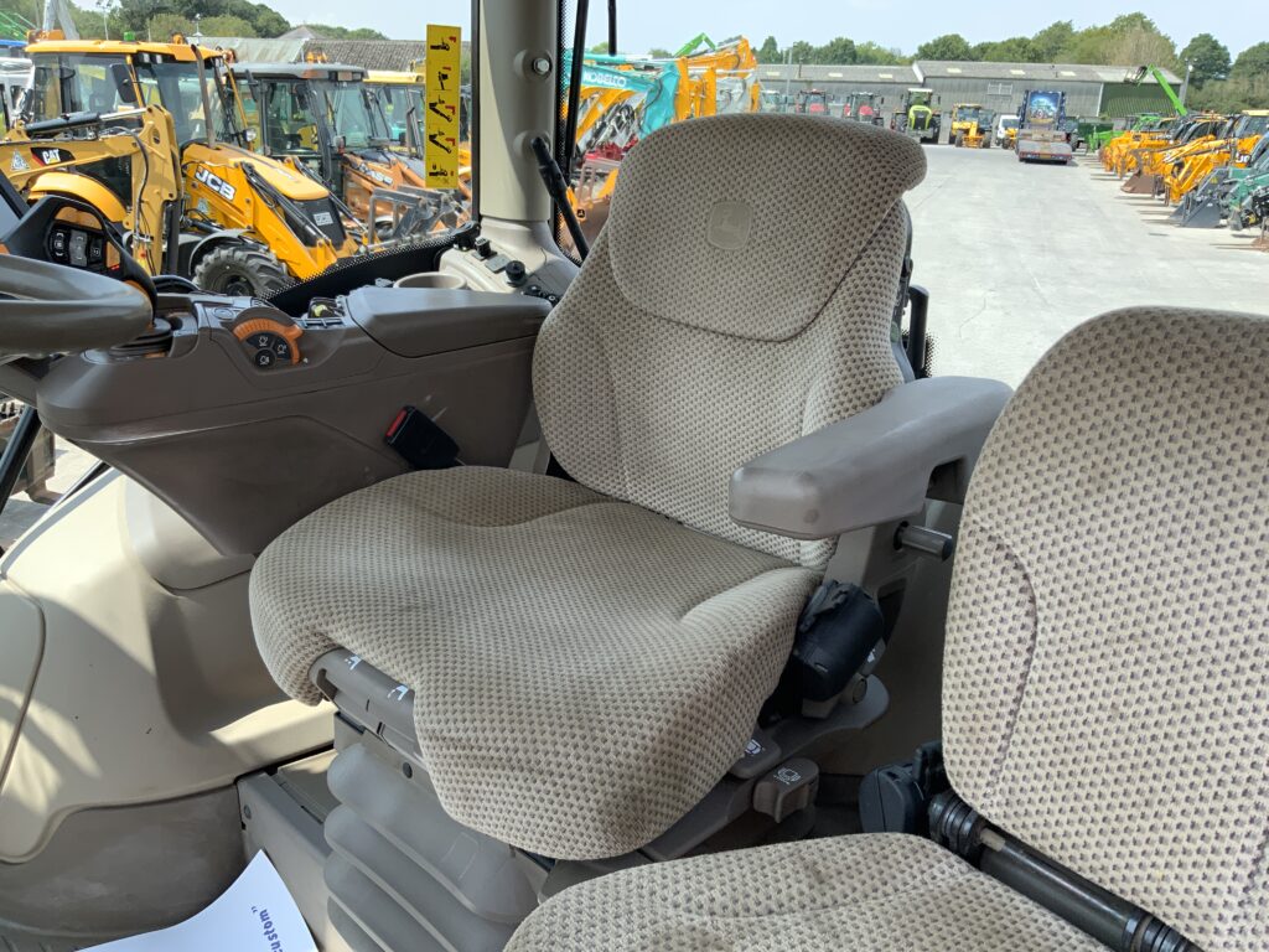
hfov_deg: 61.7
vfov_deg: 48.2
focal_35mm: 29
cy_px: 476
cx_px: 634
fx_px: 1063
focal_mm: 3
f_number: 1.8
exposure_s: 1/378
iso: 16
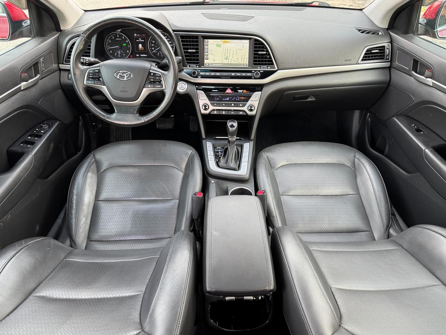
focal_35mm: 24
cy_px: 168
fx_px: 309
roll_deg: -1.5
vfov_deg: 56.8
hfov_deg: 71.6
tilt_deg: -38.4
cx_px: 223
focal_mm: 6.76
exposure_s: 1/121
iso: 160
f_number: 1.78
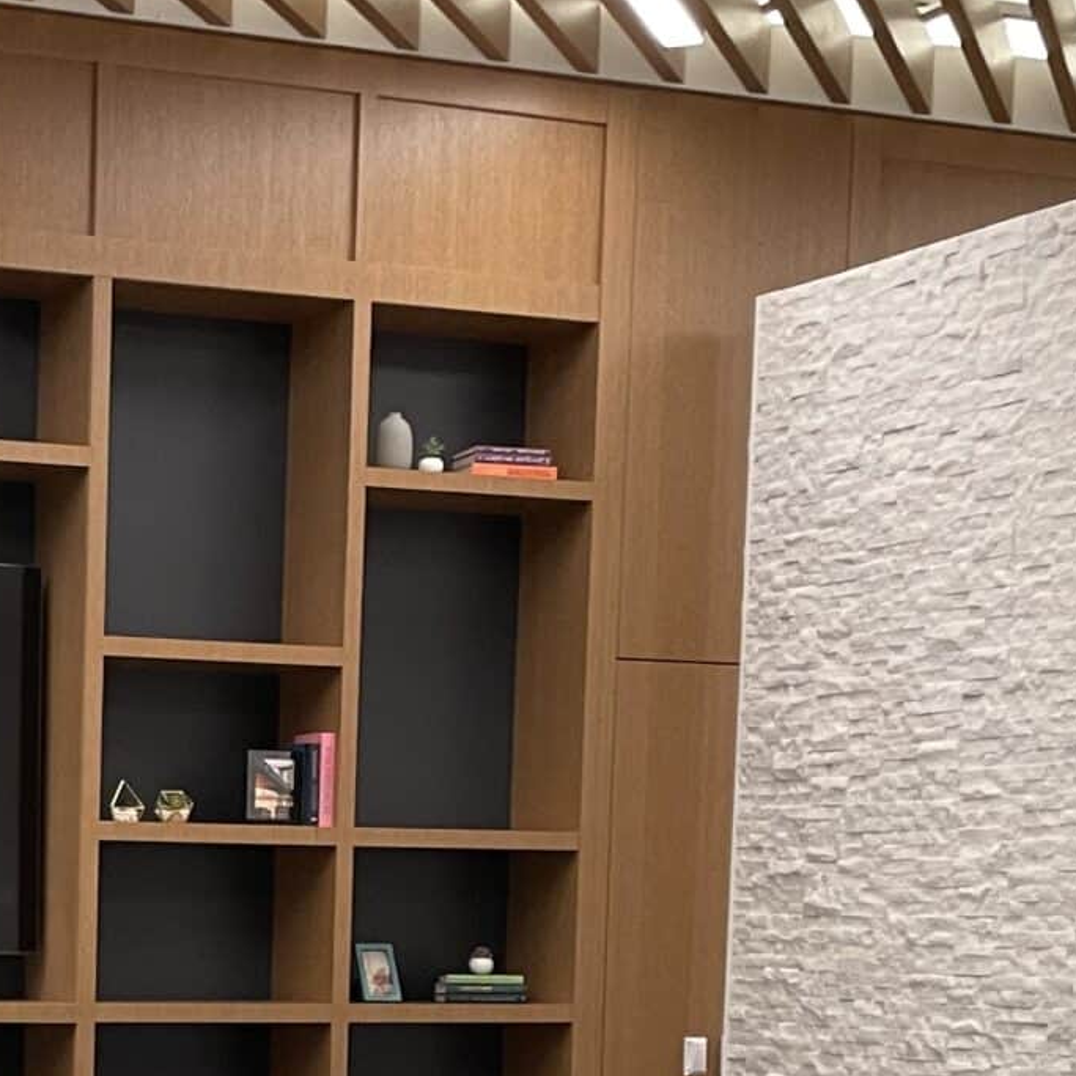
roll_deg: -0.7
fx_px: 3024
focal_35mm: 86
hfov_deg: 19.4
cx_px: -98
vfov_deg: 19.4
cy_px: 1167
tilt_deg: -4.6
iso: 160
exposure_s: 1/60
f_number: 1.6
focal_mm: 4.2
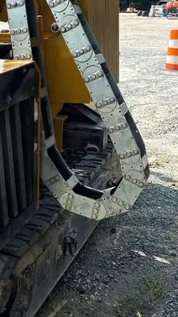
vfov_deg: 37.5
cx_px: -47
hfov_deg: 20.1
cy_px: 106
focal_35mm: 55
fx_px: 463
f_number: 1.6
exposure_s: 1/2012
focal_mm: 5.96
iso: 64
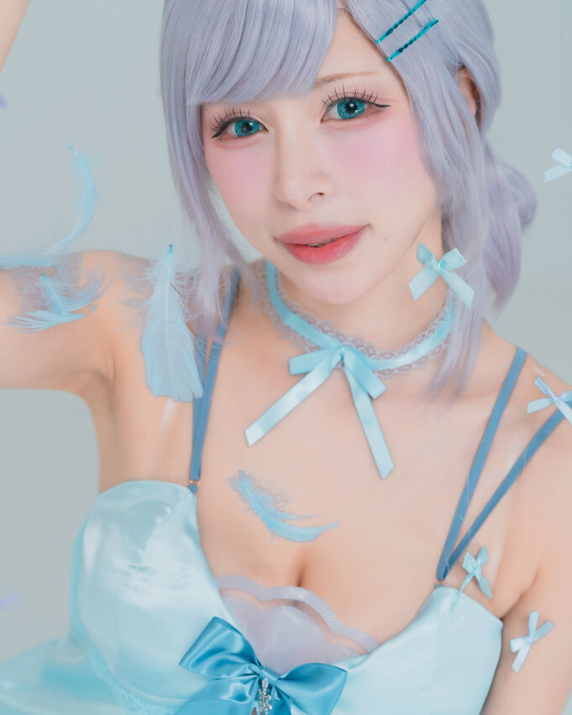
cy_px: 359
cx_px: 289
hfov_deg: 16.4
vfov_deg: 20.4
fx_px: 1989
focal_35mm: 94
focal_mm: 74
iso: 400
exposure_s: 1/160
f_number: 4.5
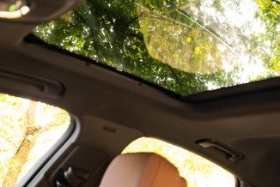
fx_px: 397
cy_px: 148
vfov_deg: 26.1
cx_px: 253
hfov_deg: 36.4
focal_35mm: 51
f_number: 2.8
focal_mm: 26
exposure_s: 1/200
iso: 640
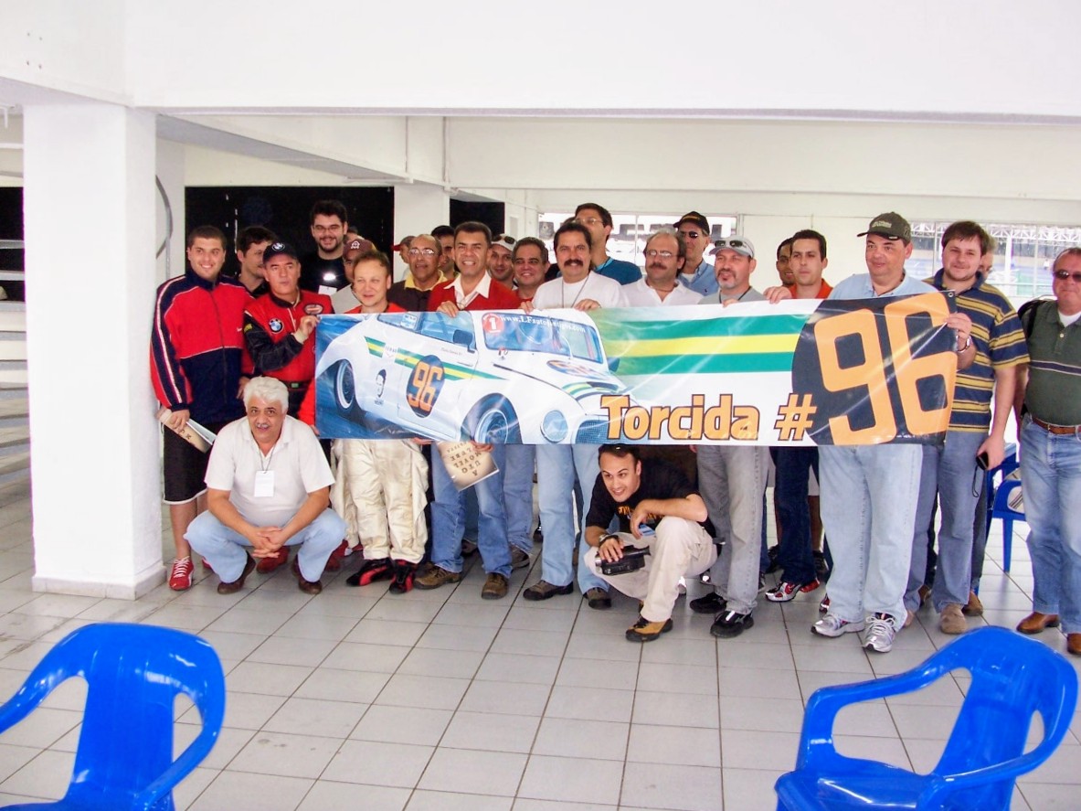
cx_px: 540
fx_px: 1093
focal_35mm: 35
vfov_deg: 40.7
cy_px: 406
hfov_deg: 52.6
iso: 140
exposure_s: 1/90
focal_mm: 6
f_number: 2.8
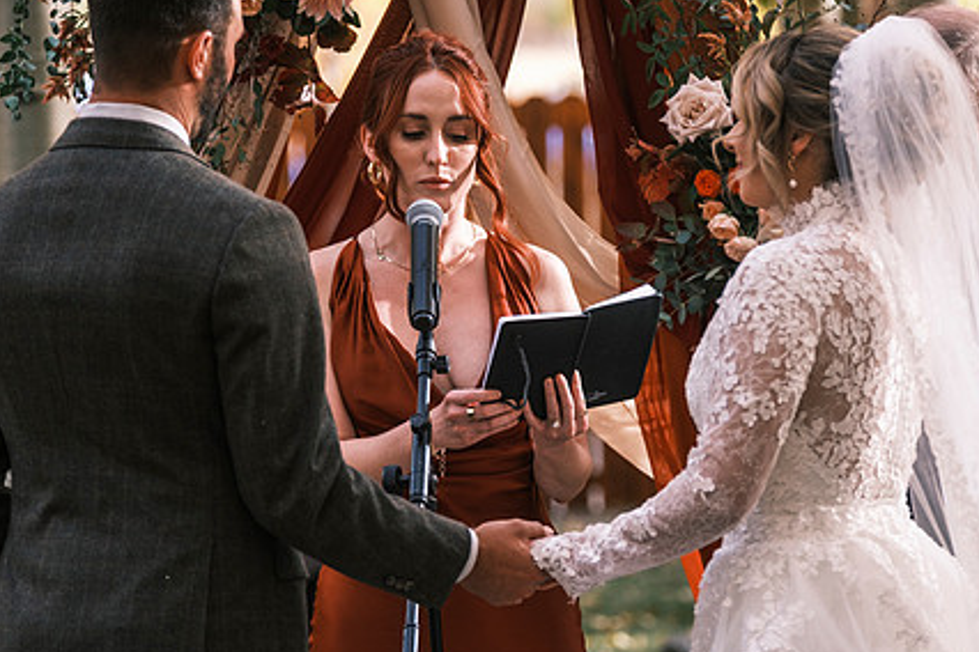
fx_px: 7179
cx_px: 476
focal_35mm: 264
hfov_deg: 7.8
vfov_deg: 5.2
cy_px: 228
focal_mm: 129.2
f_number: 3.6
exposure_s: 1/500
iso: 400
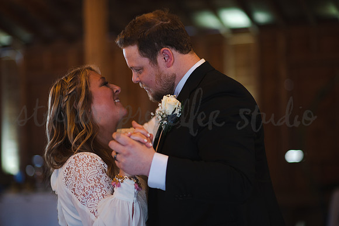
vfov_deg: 15.8
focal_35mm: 86
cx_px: 170
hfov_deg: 23.6
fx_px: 810
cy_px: 113
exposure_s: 1/200
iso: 800
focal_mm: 85
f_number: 1.6
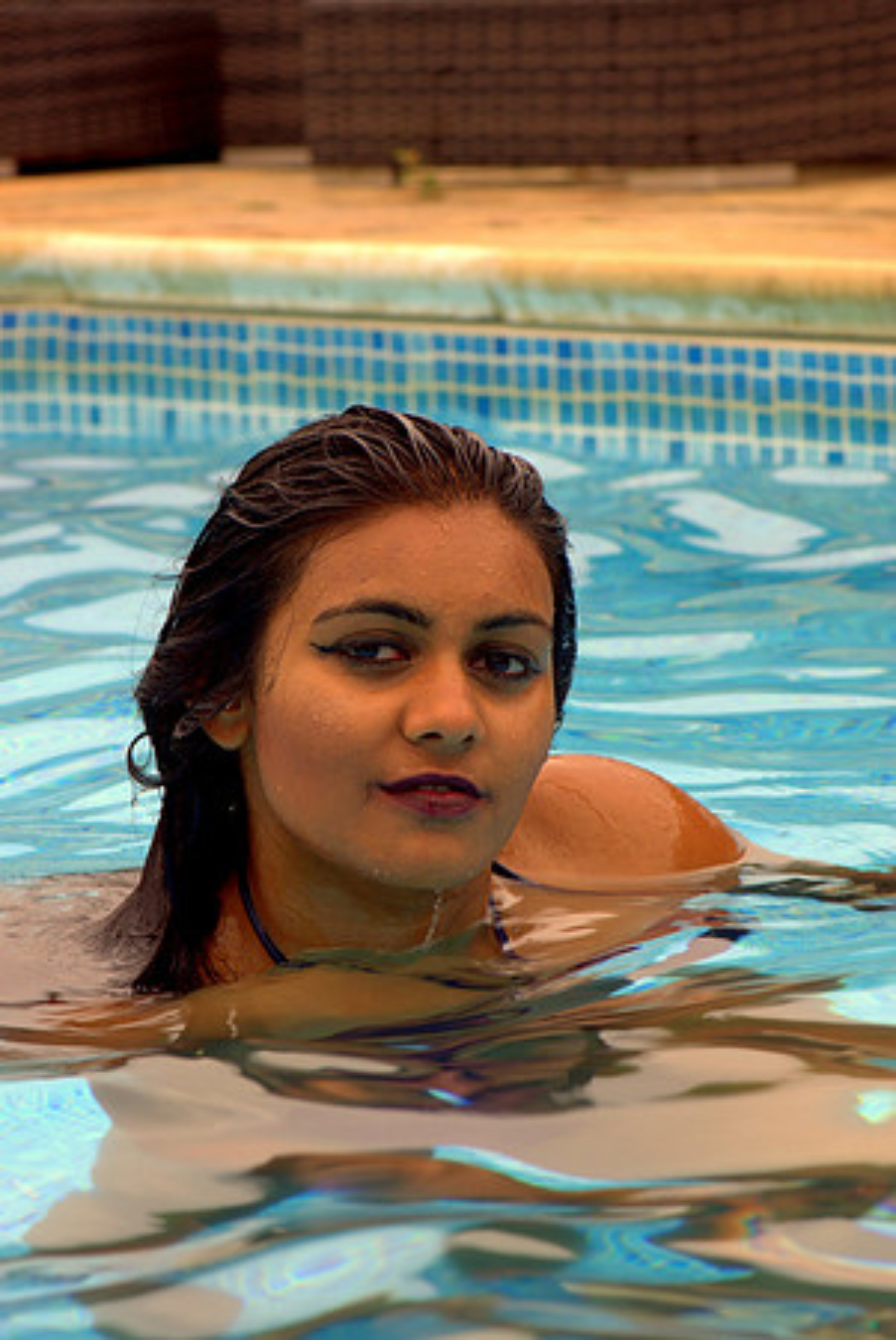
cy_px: 670
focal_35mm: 150
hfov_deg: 9.2
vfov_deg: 13.7
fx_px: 5587
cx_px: 448
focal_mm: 100
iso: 100
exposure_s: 1/80
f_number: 8
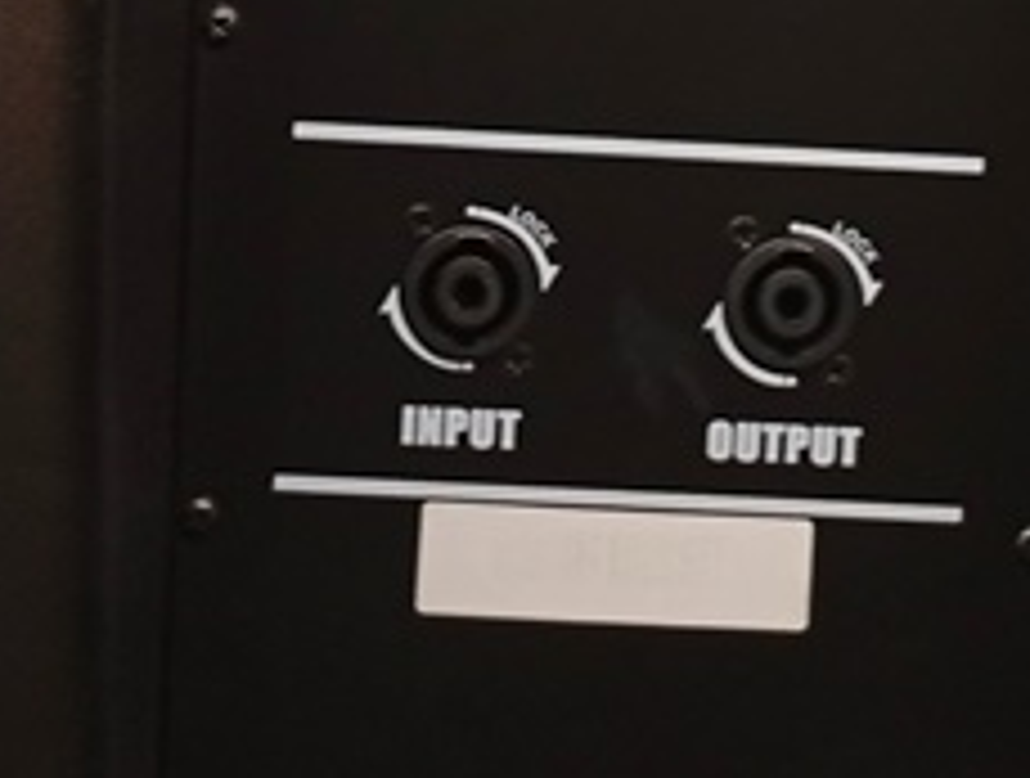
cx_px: 526
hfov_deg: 16.4
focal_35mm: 120
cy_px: -252
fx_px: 3580
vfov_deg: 12.0
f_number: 1.8
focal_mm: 3.98
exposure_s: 1/30
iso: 315
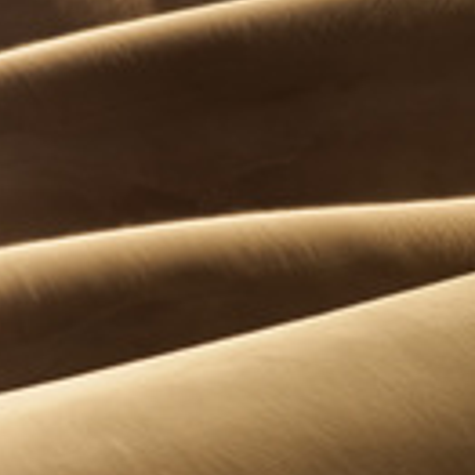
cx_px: 986
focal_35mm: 599
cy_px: 170
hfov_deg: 2.9
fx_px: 9299
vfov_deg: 2.9
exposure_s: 1/400
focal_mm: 165
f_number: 8
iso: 100
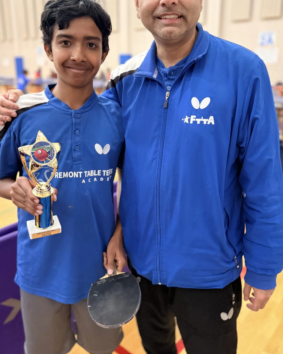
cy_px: 154
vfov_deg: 58.6
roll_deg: -0.2
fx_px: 314
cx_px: 144
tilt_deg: -16.9
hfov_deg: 48.5
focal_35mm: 30
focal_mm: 6.76
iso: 640
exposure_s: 1/60
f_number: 1.78
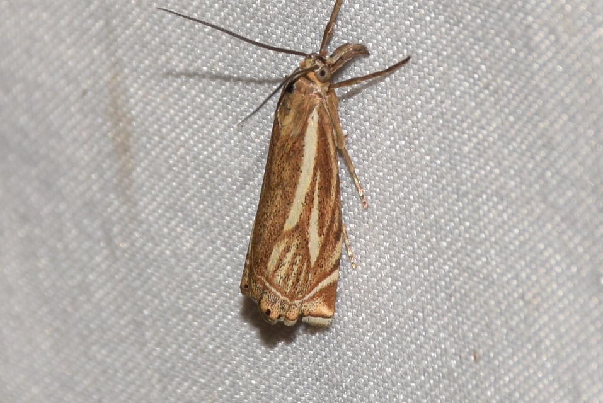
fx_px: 3521
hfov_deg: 9.8
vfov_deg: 6.6
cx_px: 302
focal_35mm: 210
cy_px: 202
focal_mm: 140
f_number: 13
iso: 100
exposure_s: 1/160
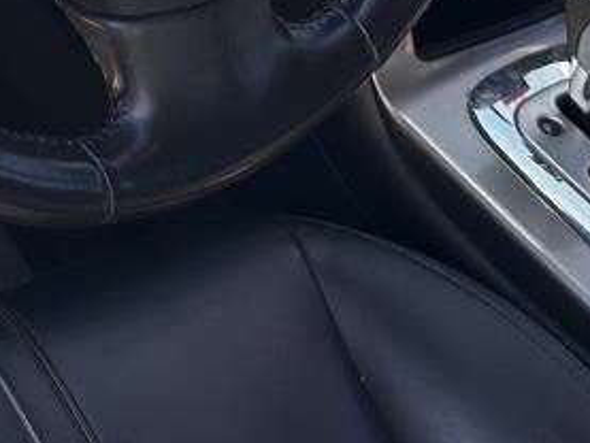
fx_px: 1893
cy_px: -458
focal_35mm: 111
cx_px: -153
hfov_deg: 16.8
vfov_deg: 11.9
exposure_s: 1/384
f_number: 1.78
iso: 80
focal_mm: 6.86
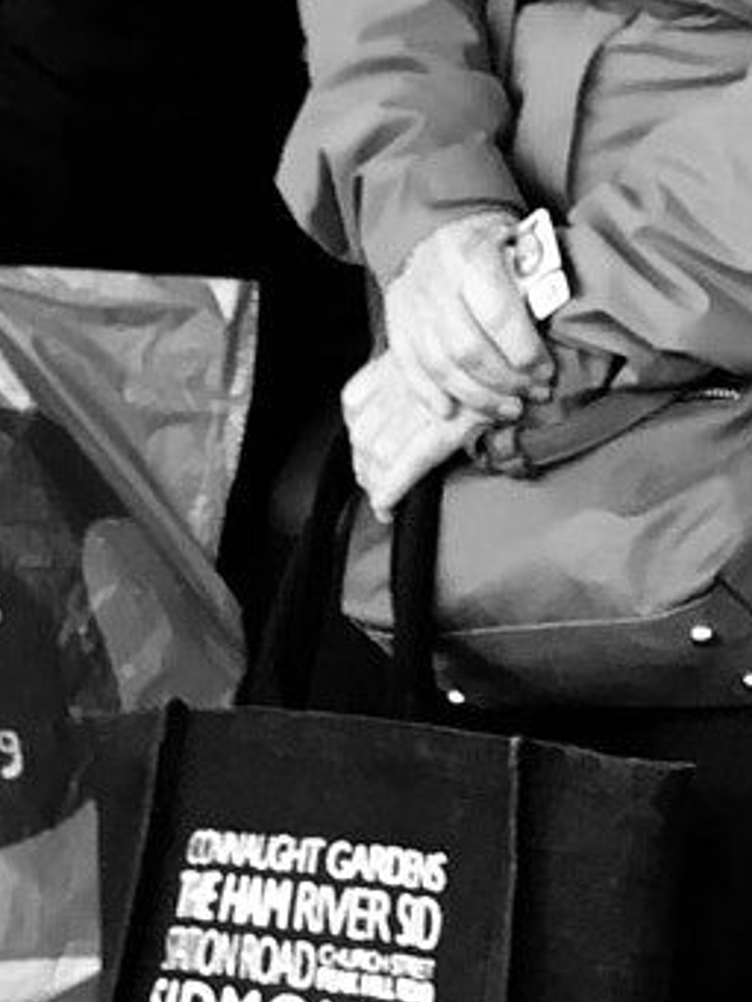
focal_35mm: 136
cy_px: 738
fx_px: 3937
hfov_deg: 10.8
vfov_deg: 14.4
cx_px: 790
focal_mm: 4.15
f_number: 2.2
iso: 40
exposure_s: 1/33
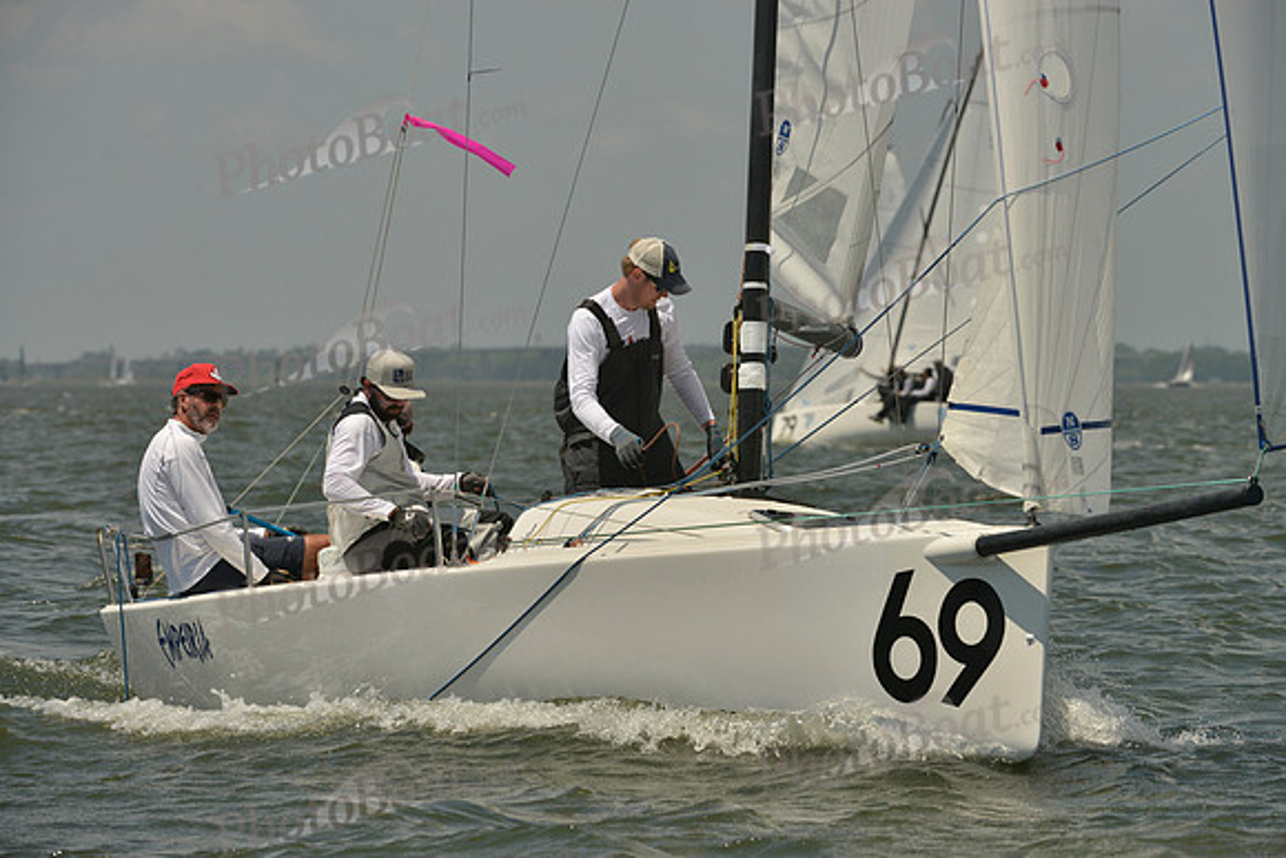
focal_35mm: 270
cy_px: 429
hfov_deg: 7.6
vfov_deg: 5.1
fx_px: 9647
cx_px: 643
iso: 280
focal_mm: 270
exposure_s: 1/1250
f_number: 11
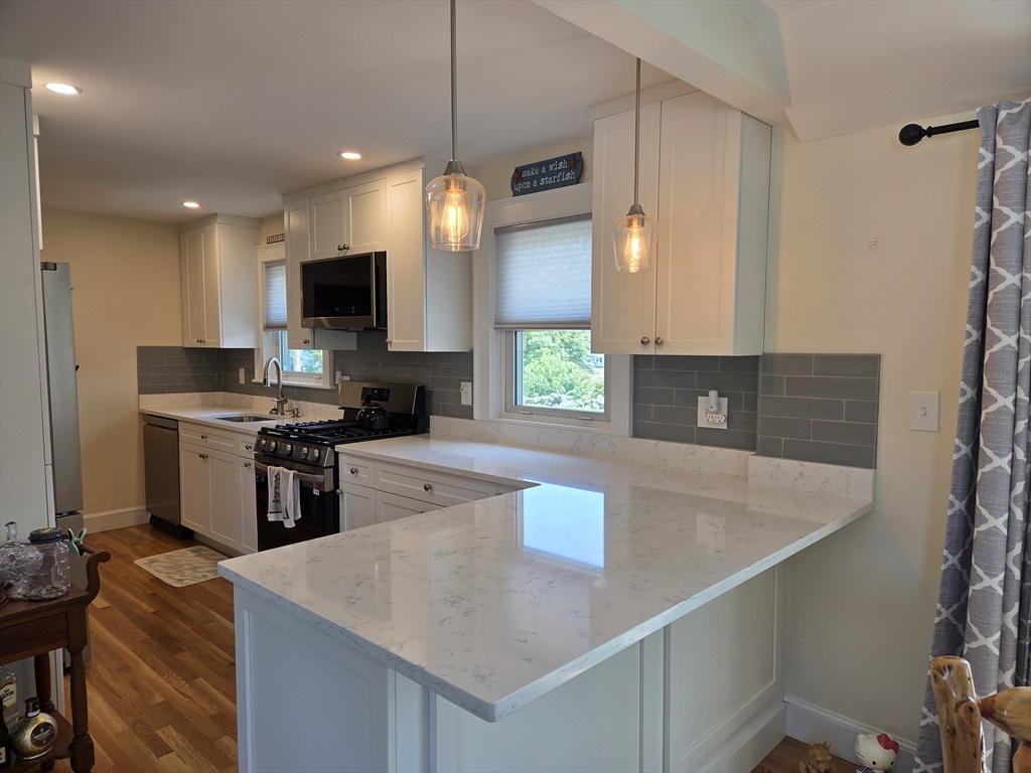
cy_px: 386
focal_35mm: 23
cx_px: 516
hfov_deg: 73.9
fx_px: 685
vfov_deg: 58.9
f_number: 1.8
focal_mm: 5.4
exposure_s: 1/120
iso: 50
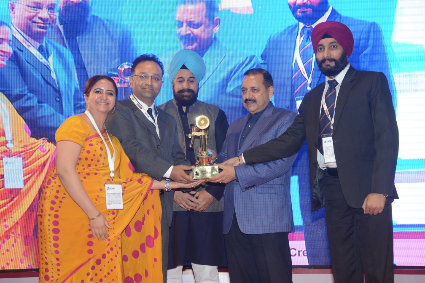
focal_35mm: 73
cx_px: 210
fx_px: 862
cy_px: 142
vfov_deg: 18.7
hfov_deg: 27.7
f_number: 5.6
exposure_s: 1/125
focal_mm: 48
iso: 800
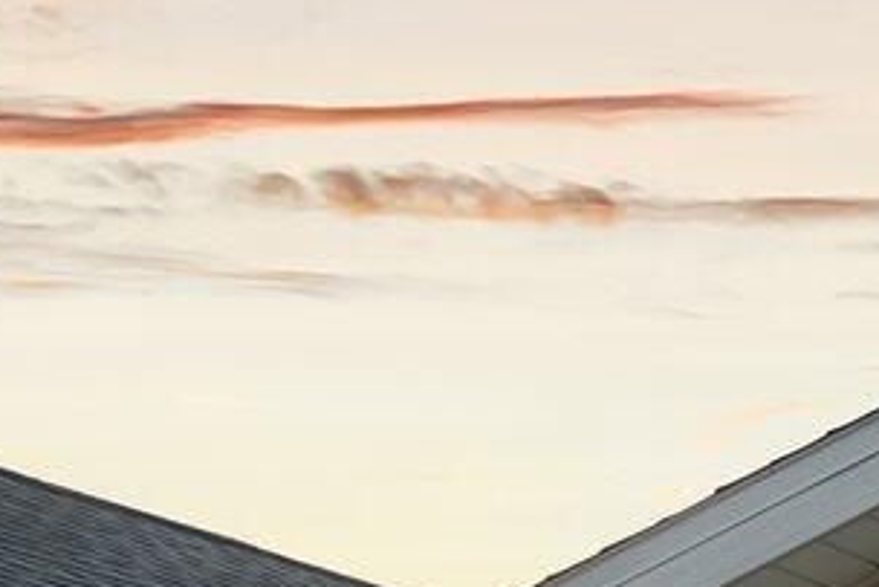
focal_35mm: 101
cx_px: 2293
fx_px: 2467
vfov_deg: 12.0
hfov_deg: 13.1
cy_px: 1210
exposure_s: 1/6
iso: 100
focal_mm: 10
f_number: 4
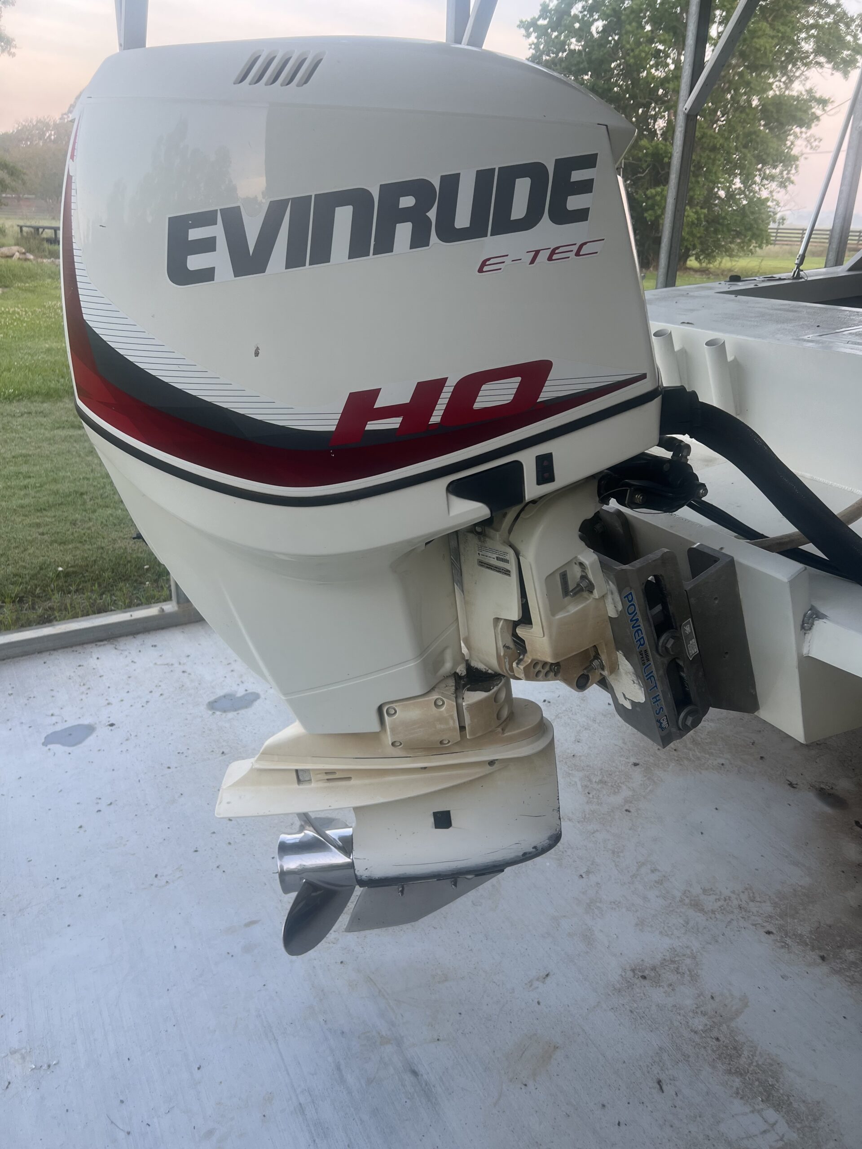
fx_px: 863
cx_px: 431
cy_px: 574
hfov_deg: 53.1
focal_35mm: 26
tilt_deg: -20.4
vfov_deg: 67.3
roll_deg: -1.3
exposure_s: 1/121
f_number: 1.5
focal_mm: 5.7
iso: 40
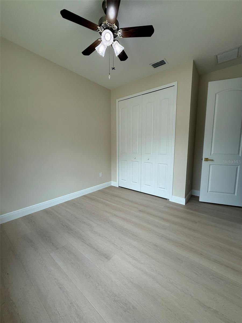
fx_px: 130
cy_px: 162
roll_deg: -0.7
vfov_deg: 102.1
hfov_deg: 85.7
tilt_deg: -6.9
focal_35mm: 14
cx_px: 121
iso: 50
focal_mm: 2.22
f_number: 2.2
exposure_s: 1/120
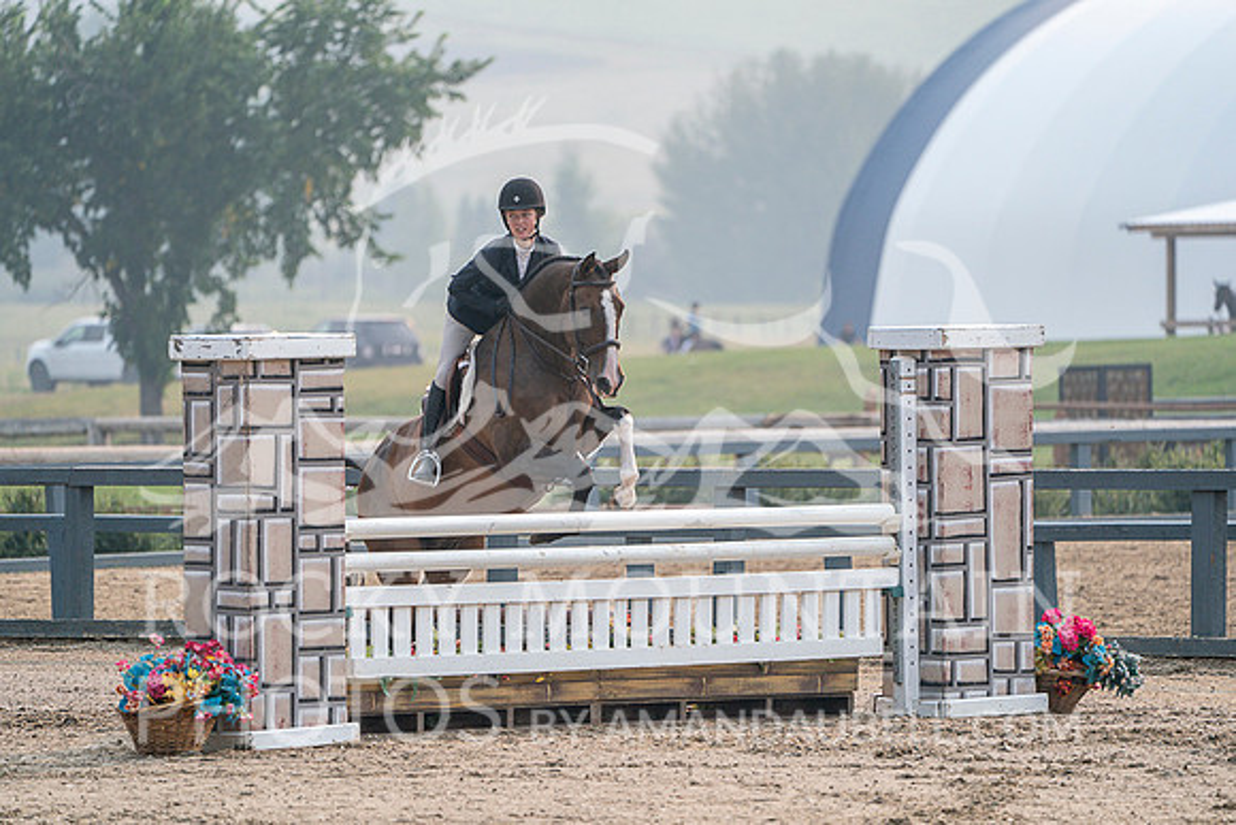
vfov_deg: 3.8
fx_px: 12294
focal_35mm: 358
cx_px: 618
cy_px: 412
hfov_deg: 5.8
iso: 500
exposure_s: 1/1000
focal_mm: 358
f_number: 5.6
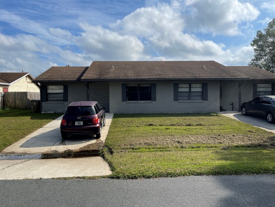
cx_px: 134
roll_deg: +0.3
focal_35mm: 29
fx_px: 230
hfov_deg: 61.6
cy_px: 98
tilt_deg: -1.4
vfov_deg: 48.2
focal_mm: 5.1
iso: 32
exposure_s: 1/6250
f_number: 1.6
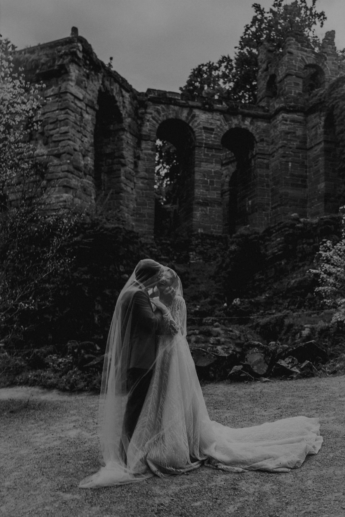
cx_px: 172
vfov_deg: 54.4
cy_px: 258
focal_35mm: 35
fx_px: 503
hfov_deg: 37.9
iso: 640
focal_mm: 35
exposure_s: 1/160
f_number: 2.2
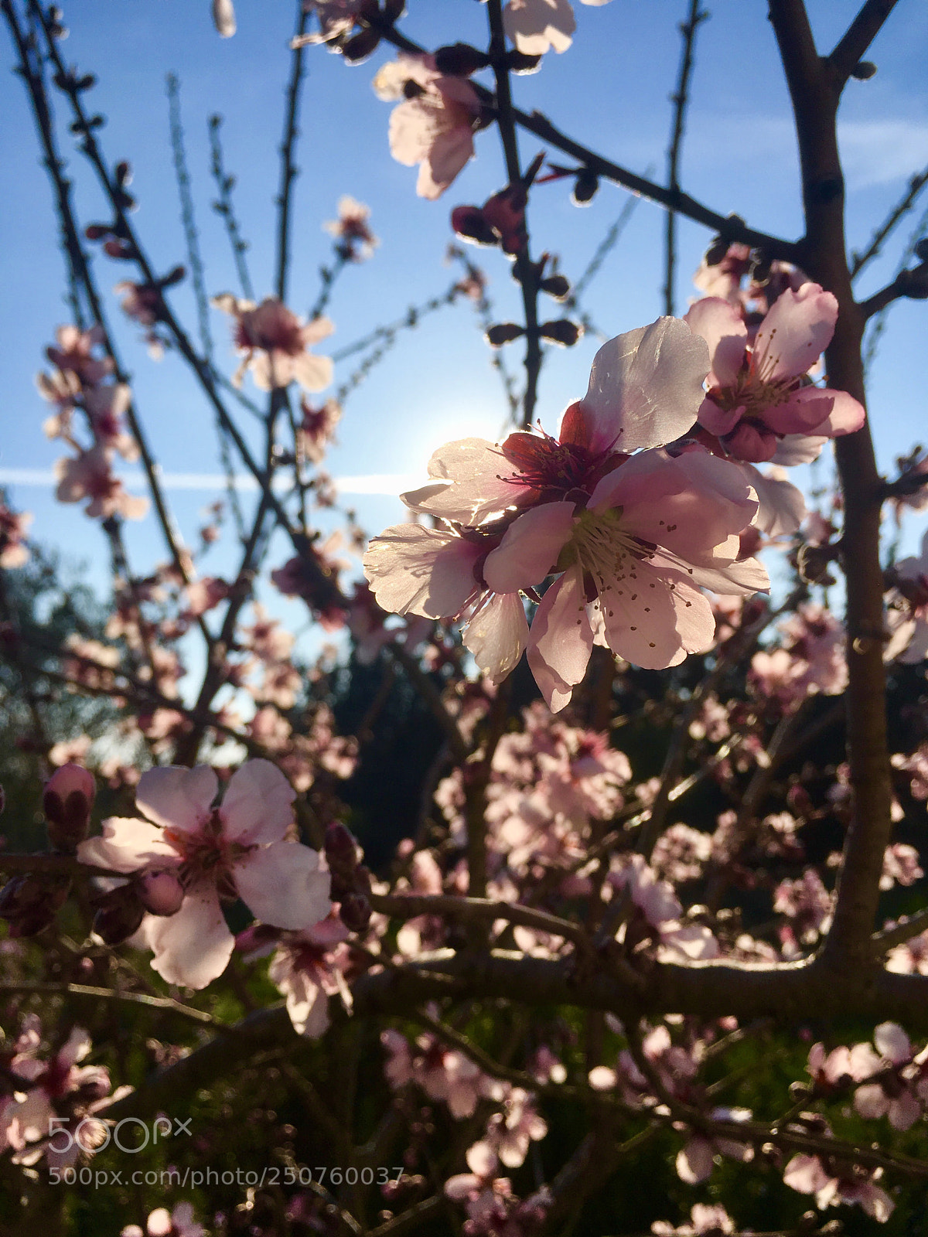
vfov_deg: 61.7
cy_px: 618
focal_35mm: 29
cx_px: 464
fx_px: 1037
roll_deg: +3.2
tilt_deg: +10.7
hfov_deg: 48.2
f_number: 2.2
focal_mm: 4.15
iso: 25
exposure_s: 1/3077
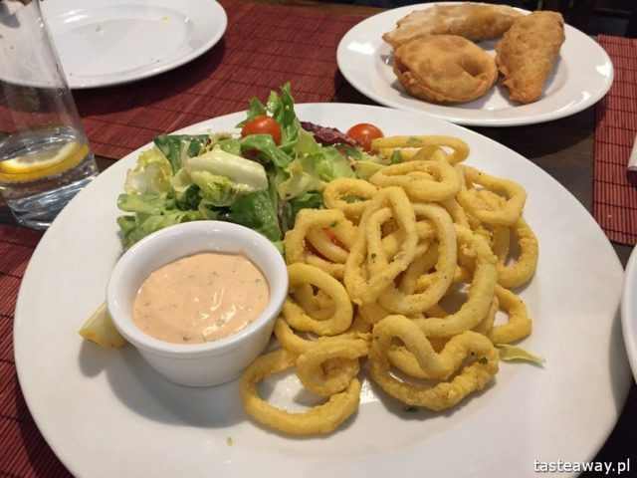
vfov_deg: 48.2
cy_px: 239
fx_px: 534
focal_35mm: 29
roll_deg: +2.8
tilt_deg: -42.5
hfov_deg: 61.7
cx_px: 318
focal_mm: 4.15
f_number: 2.2
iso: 200
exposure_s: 1/33
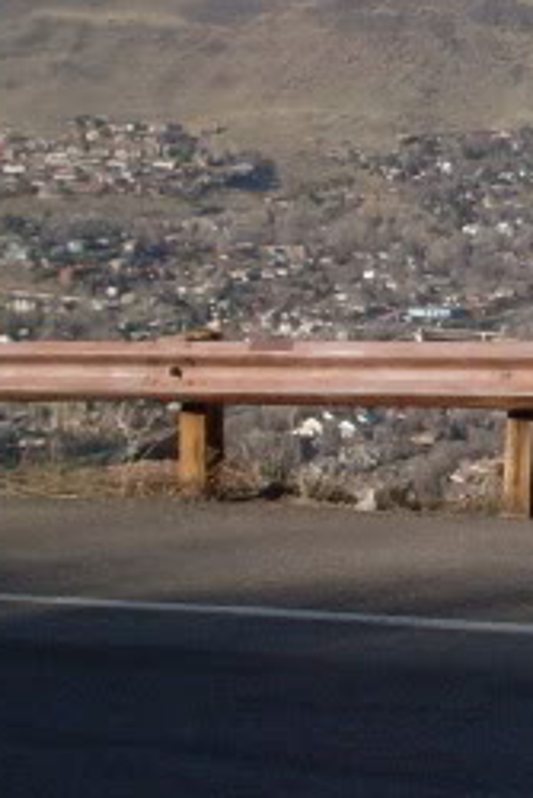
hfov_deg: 7.9
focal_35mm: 162
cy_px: 345
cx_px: 1232
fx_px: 3592
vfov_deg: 12.7
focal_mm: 6.3
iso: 80
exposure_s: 1/250
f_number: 8.4
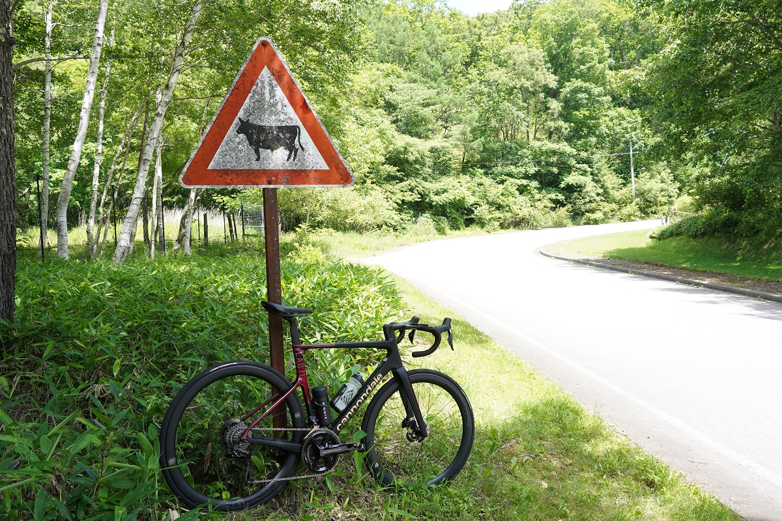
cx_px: 391
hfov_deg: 65.5
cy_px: 260
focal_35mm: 28
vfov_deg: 46.4
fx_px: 608
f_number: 13
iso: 200
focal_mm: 28
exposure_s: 1/25
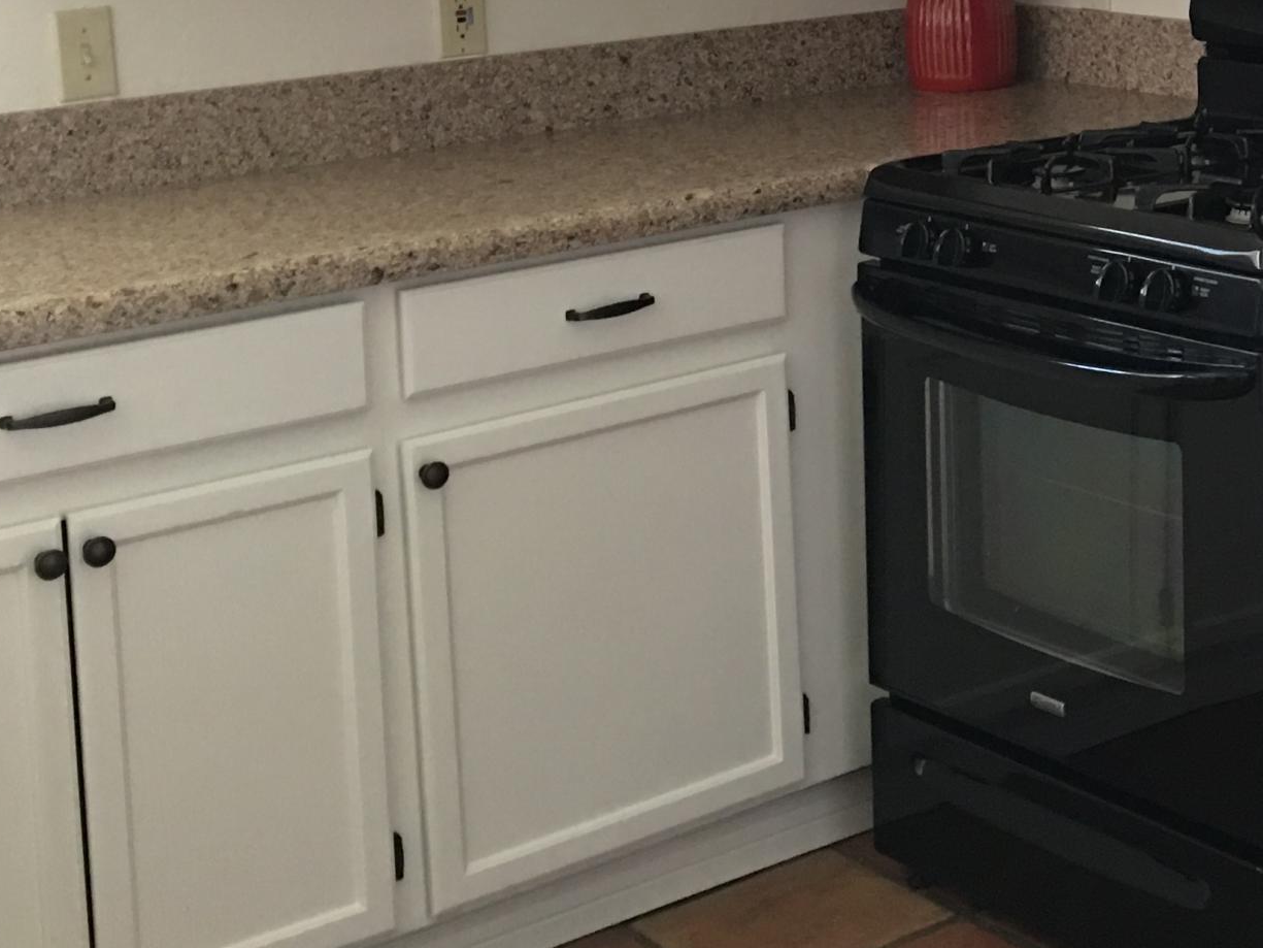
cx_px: 1399
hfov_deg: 25.4
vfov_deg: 20.1
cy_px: -12
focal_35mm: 71
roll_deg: +1.3
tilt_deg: -5.8
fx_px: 2591
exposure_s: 1/8
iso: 100
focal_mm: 4.15
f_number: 2.2
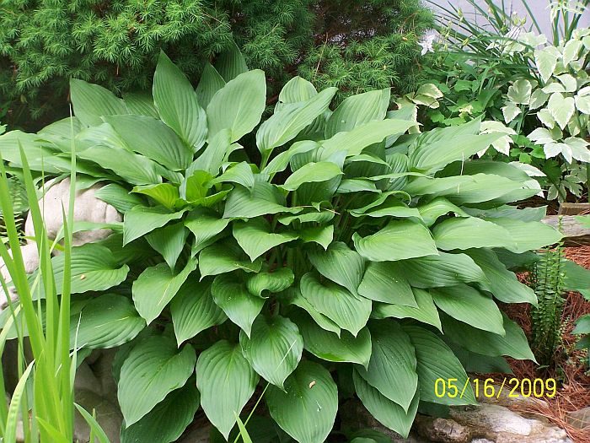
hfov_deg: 20.9
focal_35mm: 94
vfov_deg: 15.7
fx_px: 1602
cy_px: 222
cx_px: 295
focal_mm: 15.6
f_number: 3.2
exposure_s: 1/250
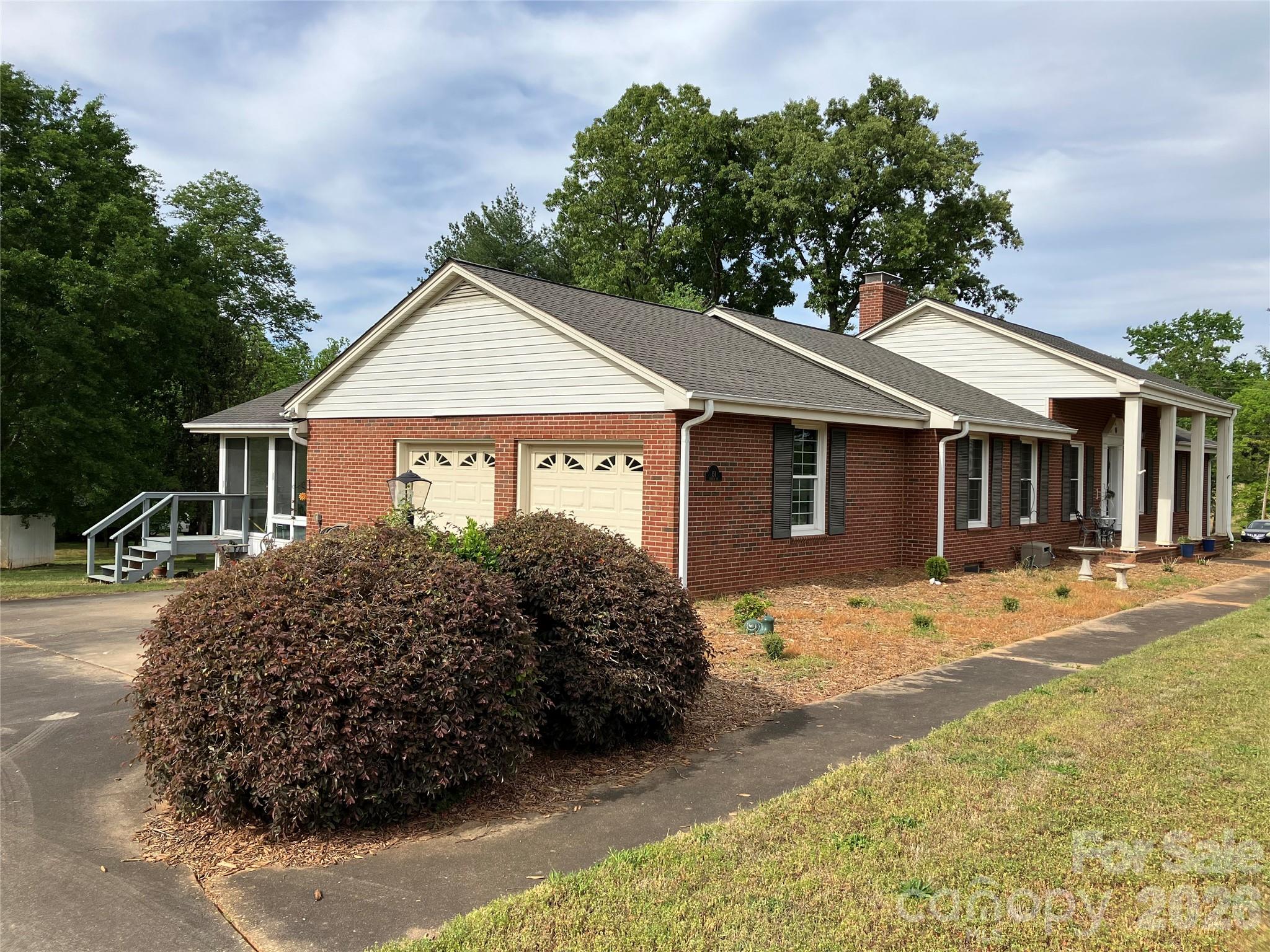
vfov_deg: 49.7
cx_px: 635
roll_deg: -1.6
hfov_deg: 63.4
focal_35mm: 28
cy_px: 476
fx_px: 1027
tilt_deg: -0.8
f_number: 1.8
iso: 32
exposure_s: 1/1736
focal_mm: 3.99
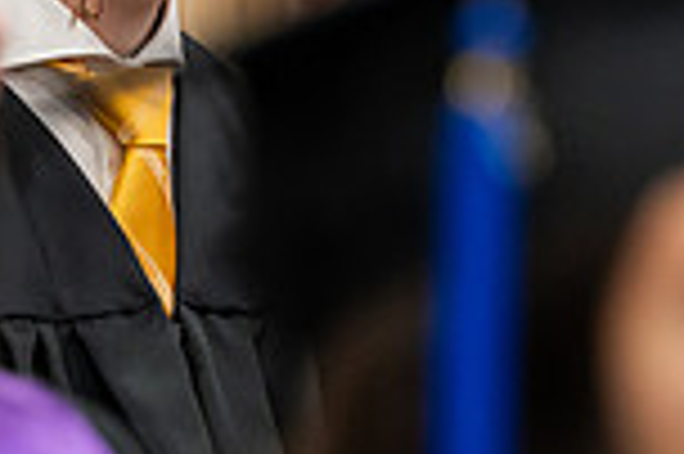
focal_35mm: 612
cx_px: 76
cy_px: -178
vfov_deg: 2.2
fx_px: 11615
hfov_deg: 3.4
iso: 2500
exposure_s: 1/200
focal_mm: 160
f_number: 3.2
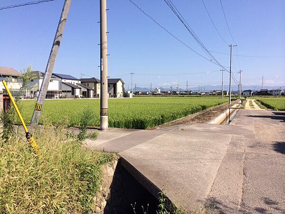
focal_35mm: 30
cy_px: 107
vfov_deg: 46.8
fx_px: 247
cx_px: 142
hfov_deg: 60.0
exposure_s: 1/2160
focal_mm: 4.12
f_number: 2.2
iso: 32
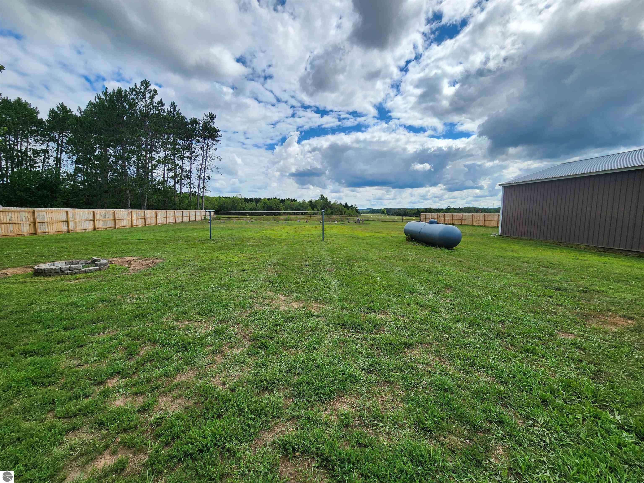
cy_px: 242
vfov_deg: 89.9
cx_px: 322
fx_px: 242
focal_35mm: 13
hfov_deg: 106.2
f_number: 2.2
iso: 50
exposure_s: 1/2551
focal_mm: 2.2
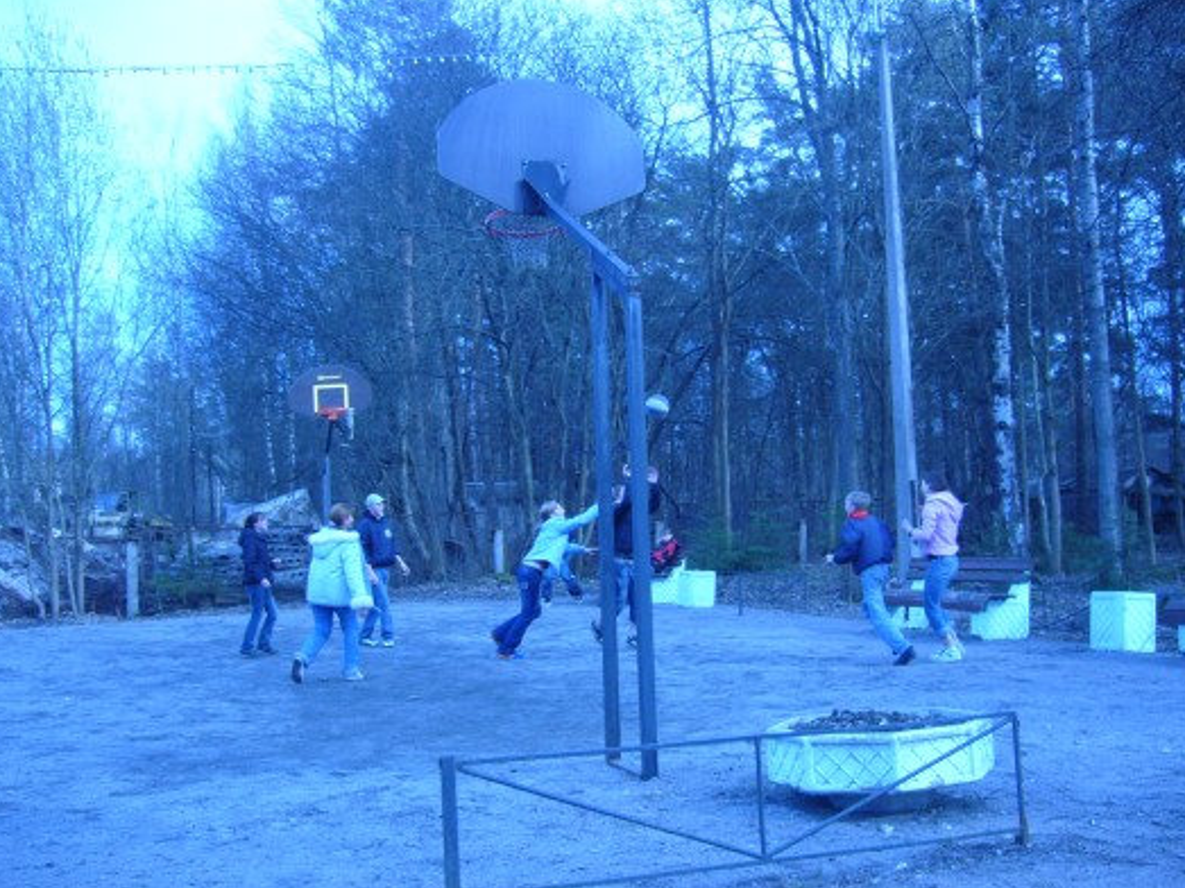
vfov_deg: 39.6
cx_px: 598
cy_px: 446
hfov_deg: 51.4
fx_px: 1232
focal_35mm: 36
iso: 80
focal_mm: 5.8
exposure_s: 1/250
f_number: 2.8
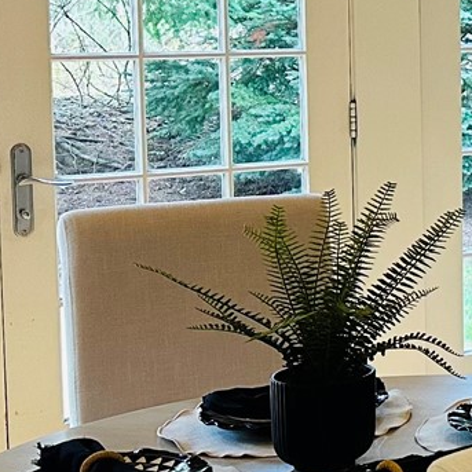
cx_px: 1082
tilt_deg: -4.7
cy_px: 122
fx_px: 1527
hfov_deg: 13.5
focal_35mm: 99
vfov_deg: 17.5
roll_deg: -1.5
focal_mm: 6.86
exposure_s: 1/120
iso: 200
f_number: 1.78
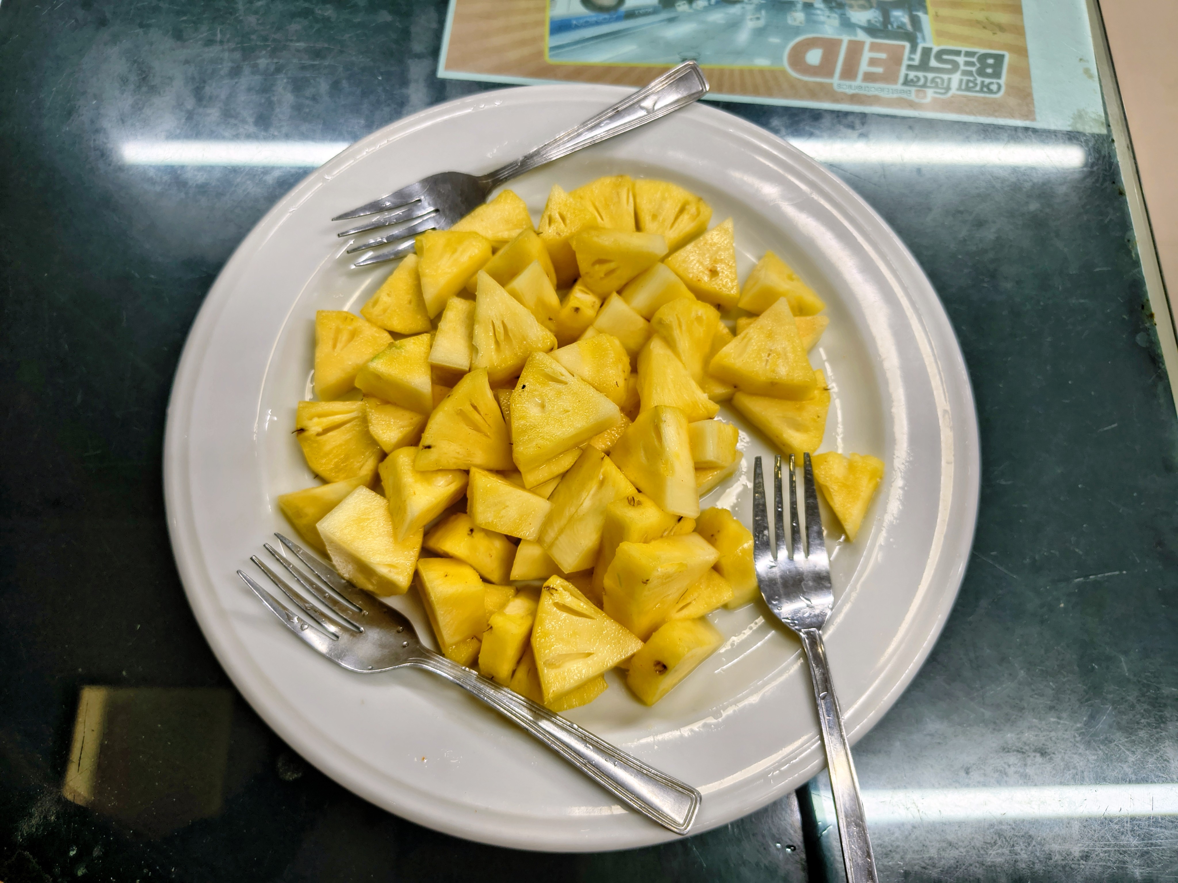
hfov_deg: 71.6
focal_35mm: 24
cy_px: 442
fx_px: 817
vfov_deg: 56.8
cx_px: 589
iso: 176
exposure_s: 1/100
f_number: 1.8
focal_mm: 5.56
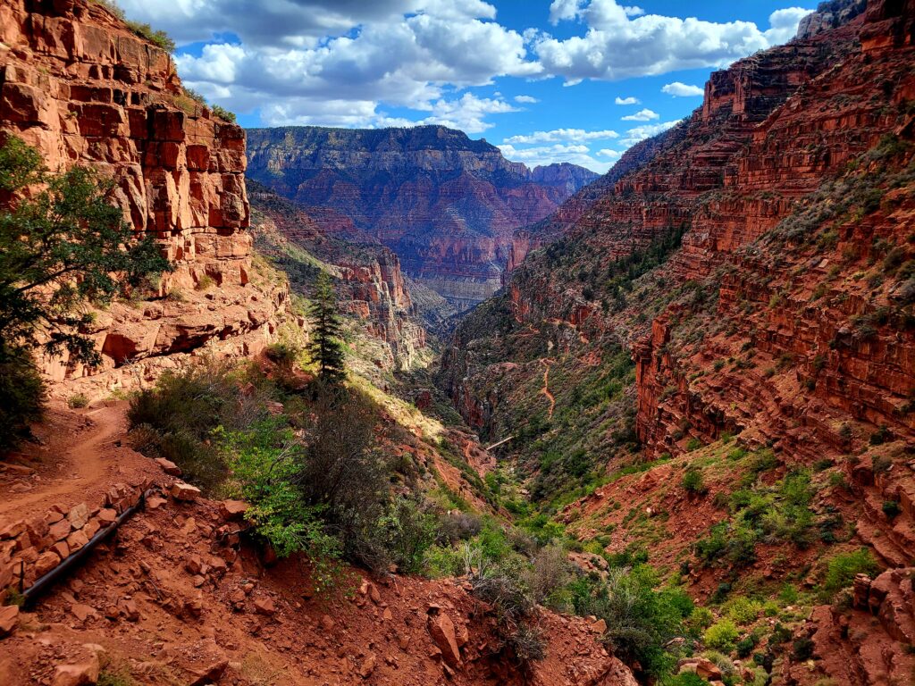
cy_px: 343
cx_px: 458
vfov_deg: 53.1
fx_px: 687
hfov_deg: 67.3
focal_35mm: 26
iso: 40
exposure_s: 1/1250
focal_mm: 5.4
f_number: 1.8
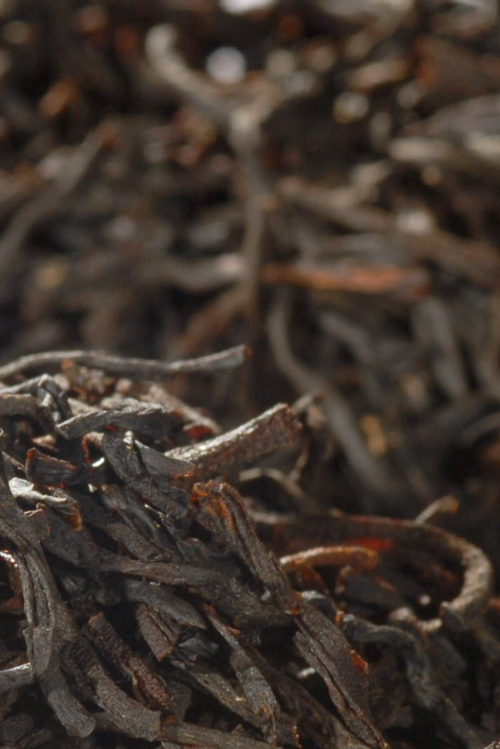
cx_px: 7
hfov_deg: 2.4
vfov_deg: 3.6
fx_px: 11849
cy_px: 600
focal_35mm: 569
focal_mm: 105
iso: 100
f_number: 10
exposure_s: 1/250
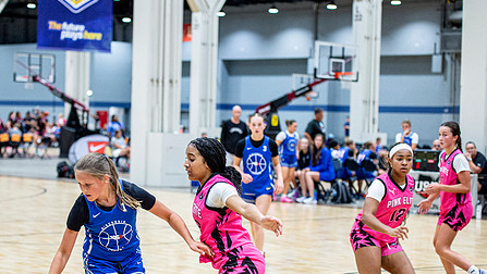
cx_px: 185
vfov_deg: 12.8
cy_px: 173
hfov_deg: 22.4
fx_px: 1227
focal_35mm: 95
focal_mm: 70
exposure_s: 1/500
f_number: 2.8
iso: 2000
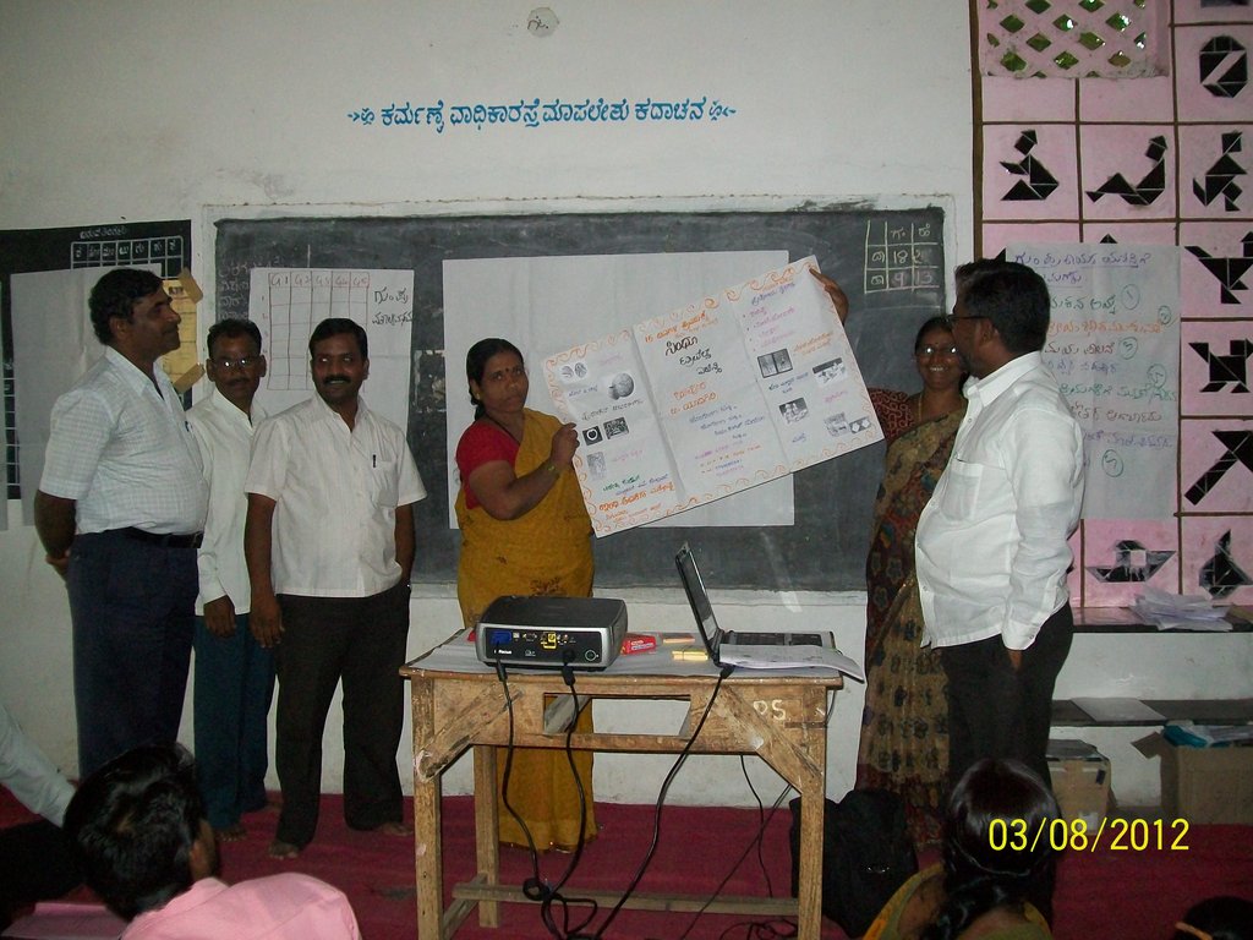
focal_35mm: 36
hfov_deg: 51.4
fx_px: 1303
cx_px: 626
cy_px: 470
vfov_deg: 39.7
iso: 160
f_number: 2.7
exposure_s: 1/60
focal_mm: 6
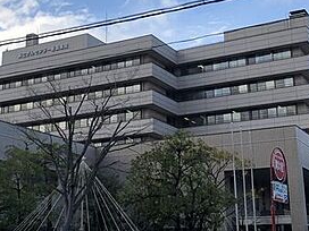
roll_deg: +0.6
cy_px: 86
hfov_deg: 29.3
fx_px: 589
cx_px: 125
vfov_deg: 22.2
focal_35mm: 66
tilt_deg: +16.9
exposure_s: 1/1372
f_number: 1.8
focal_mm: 3.99
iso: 20
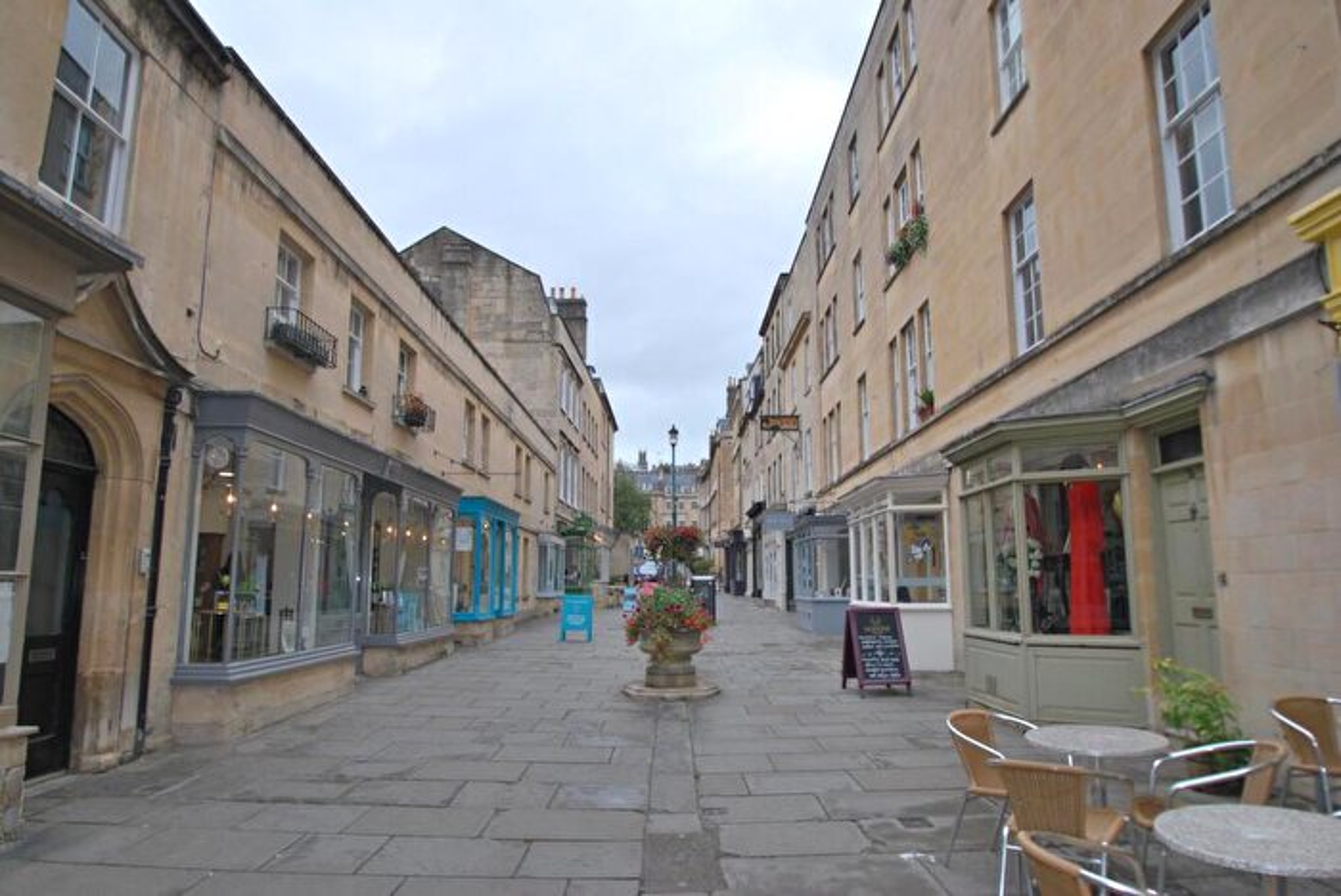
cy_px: 448
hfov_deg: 77.3
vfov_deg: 56.2
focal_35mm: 22
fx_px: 839
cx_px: 670
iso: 100
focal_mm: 15
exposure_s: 1/200
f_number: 4.5
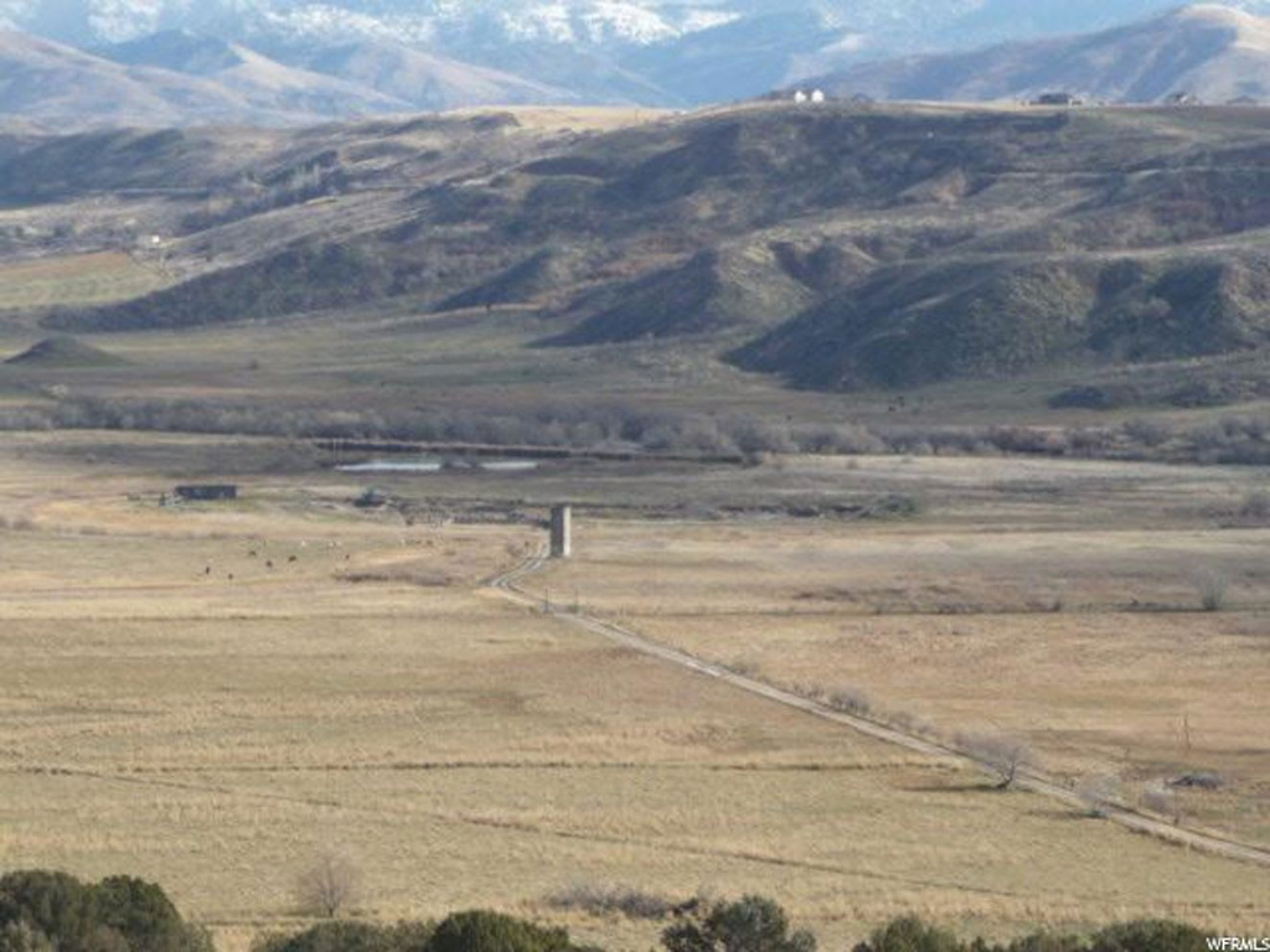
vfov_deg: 10.5
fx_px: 5173
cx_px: 635
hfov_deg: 14.0
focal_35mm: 141
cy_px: 476
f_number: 4.7
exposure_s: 1/400
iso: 100
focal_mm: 14.2
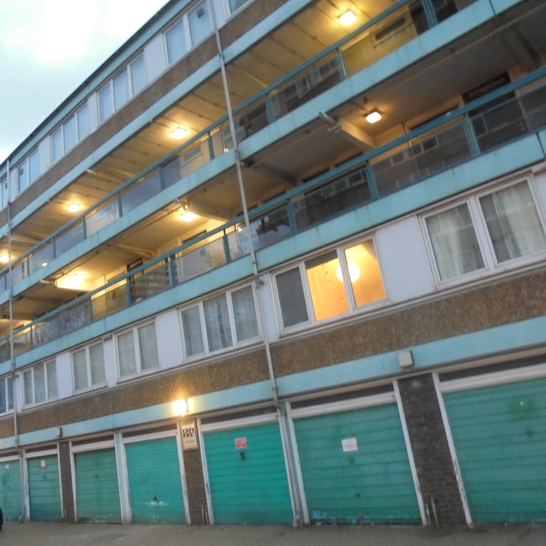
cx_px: 203
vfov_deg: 52.5
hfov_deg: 51.9
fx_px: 553
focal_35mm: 31
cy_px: 271
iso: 400
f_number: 3.5
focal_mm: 4.6
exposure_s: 1/8
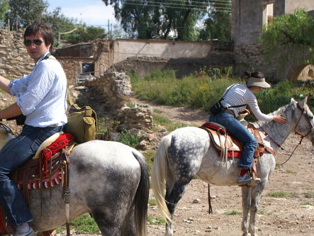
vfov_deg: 16.2
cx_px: 45
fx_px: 825
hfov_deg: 21.2
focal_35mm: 91
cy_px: 173
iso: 100
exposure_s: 1/400
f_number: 6.3
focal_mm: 35
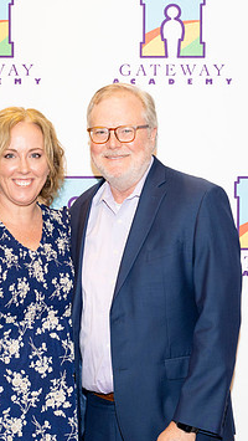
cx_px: 123
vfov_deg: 22.4
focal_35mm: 95
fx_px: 1109
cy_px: 279
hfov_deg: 12.8
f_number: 5.6
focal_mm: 47
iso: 800
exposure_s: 1/160
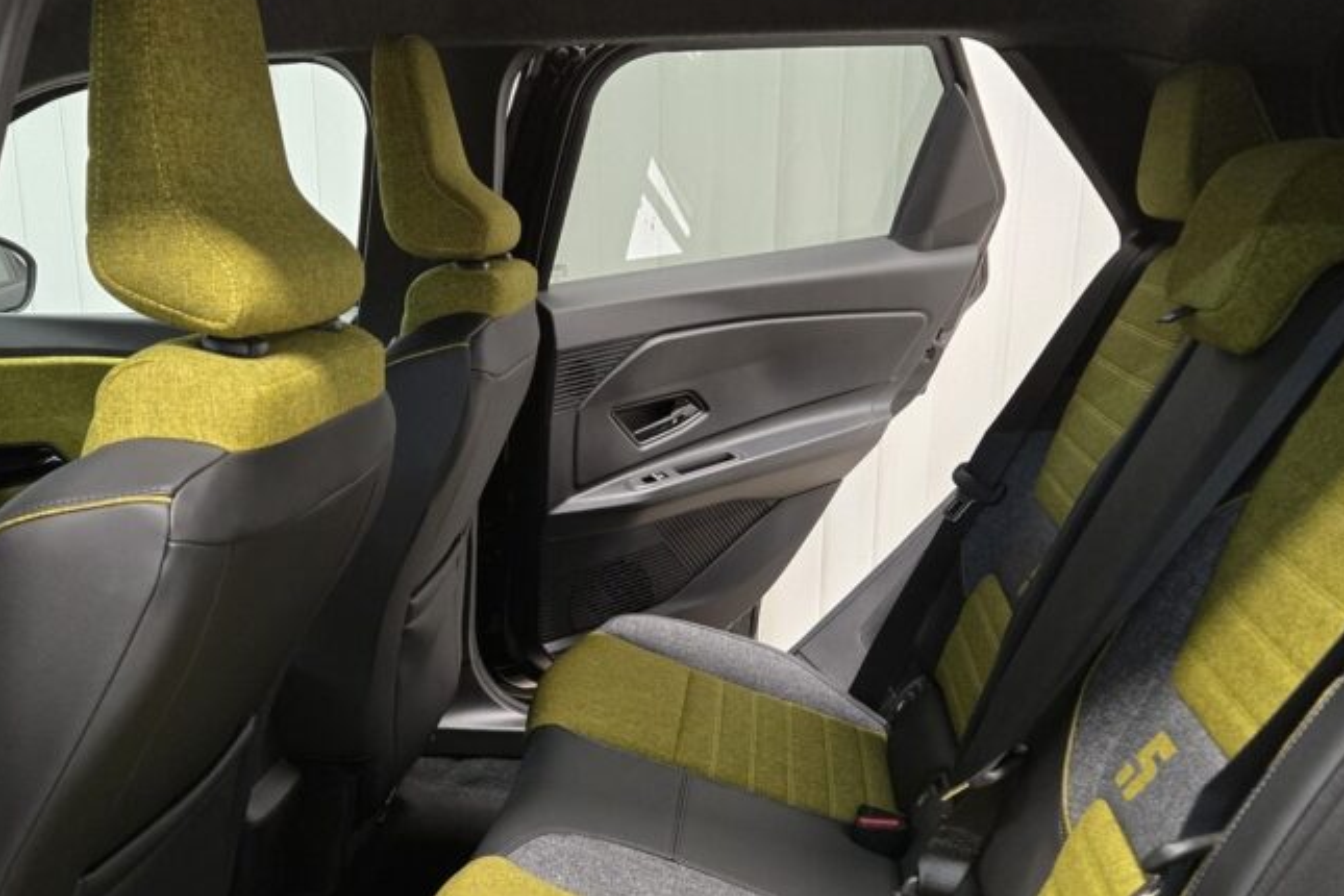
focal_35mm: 38
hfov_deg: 50.4
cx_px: 554
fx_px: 1419
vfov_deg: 34.7
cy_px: 600
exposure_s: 1/100
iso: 1000
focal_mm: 5.4
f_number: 1.8
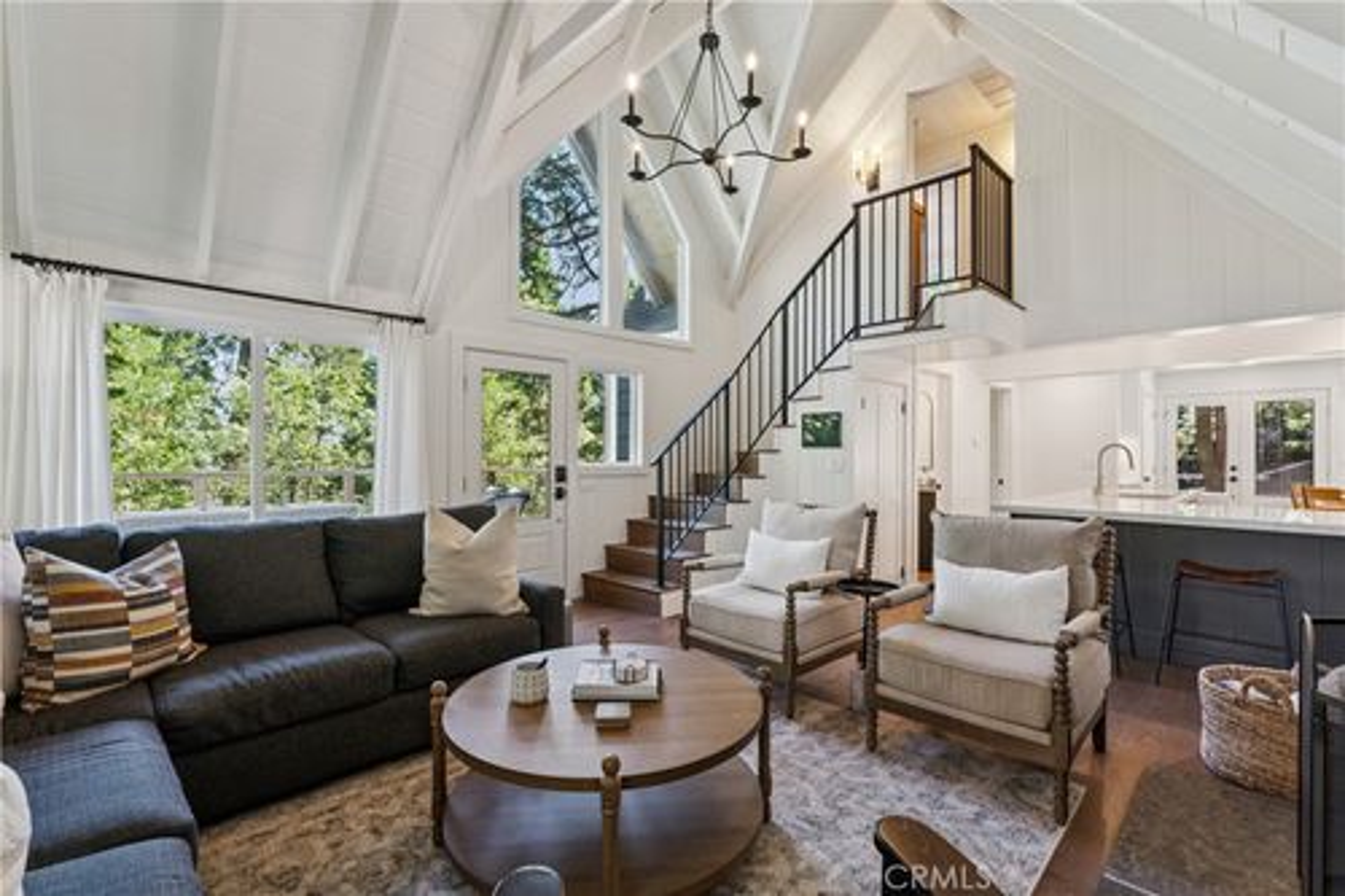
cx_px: 672
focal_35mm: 16
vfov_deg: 73.0
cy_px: 448
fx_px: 605
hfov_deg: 96.0
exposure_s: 1/1.25
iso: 100
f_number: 13
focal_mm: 16.2
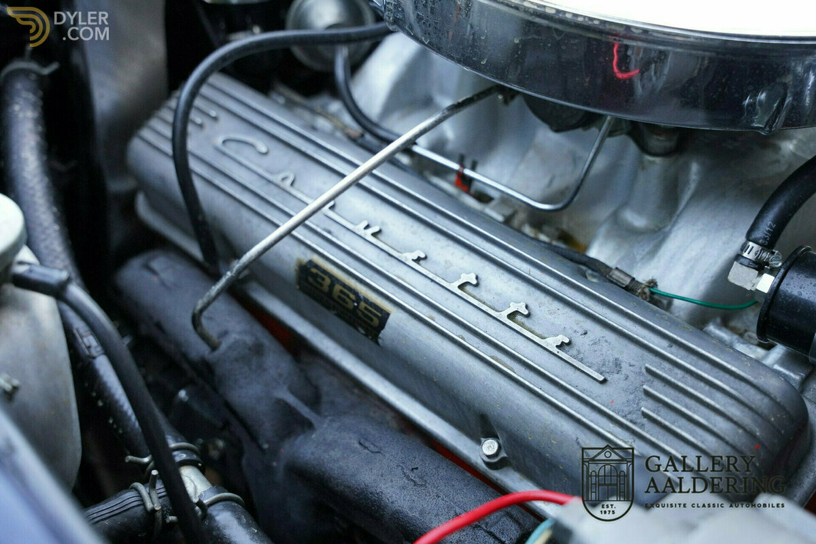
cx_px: 408
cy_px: 272
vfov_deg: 31.5
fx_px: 963
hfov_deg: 45.9
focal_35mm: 42
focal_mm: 42.5
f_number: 4
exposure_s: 1/160
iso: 1000
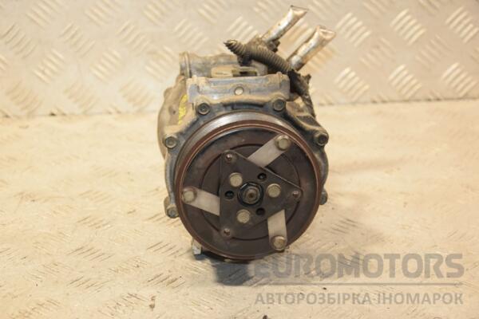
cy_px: 160
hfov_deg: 26.0
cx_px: 240
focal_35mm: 78
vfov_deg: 17.5
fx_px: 1038
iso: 800
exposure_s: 1/160
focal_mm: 52
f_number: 5
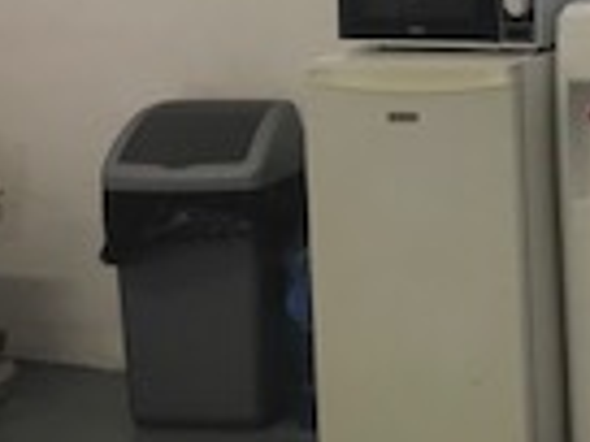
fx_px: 2250
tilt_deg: -2.1
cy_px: -238
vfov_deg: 10.8
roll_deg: +1.9
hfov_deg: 14.4
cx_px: 742
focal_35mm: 132
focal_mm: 3.99
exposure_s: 1/50
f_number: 1.8
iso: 25
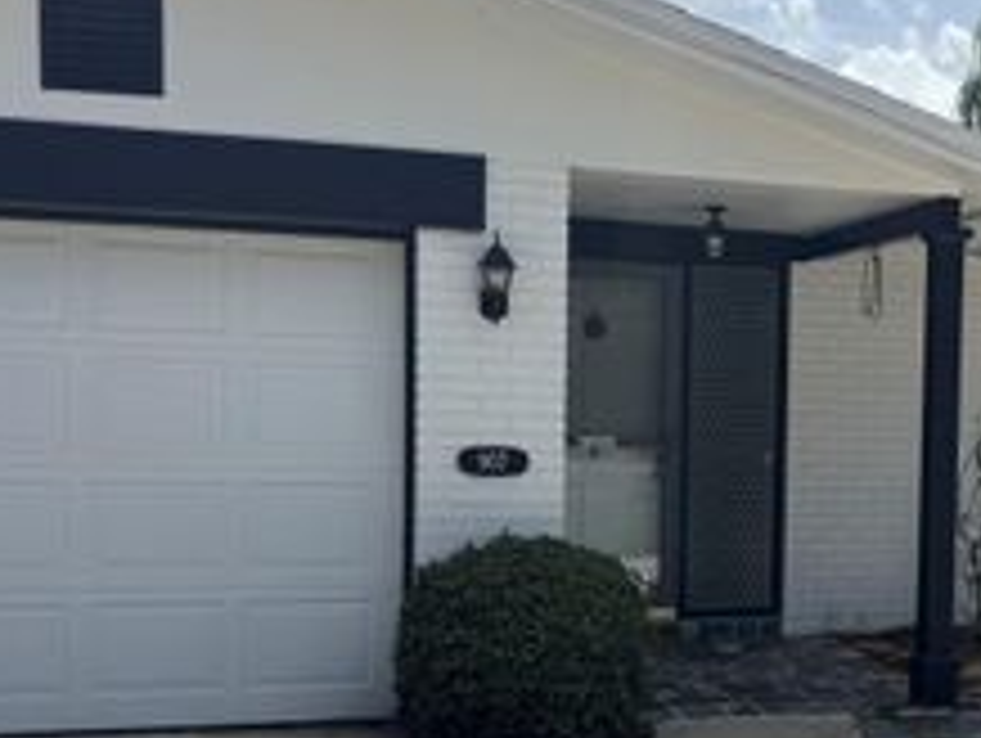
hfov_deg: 33.1
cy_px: 493
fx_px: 1560
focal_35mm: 55
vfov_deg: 26.5
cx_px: 882
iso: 80
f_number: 1.78
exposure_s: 1/6410
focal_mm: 6.76
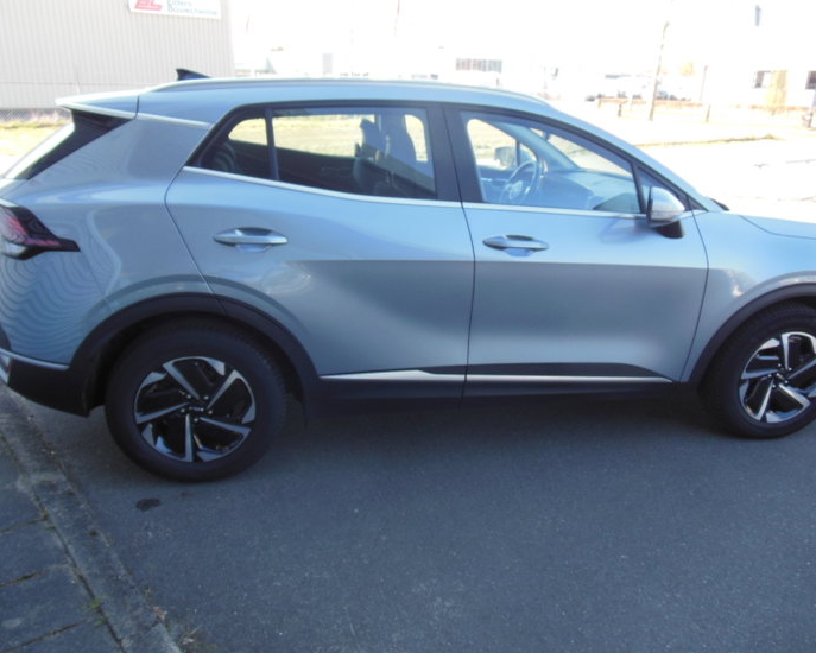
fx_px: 652
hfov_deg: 64.1
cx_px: 401
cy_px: 316
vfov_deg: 53.2
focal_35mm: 27
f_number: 3.2
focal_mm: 4.5
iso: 125
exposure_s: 1/125
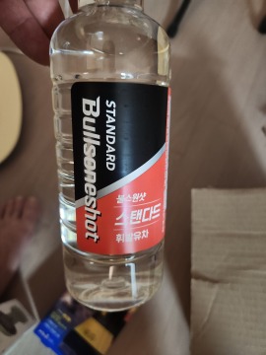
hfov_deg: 58.9
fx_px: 236
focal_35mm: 23
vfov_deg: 73.9
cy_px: 178
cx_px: 133
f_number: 1.8
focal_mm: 5.4
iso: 640
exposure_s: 1/30
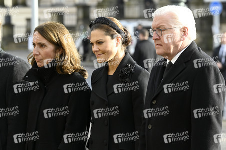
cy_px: 75
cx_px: 113
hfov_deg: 7.4
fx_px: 1756
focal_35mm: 280
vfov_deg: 4.9
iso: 2500
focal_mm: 280
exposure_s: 1/640
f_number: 11
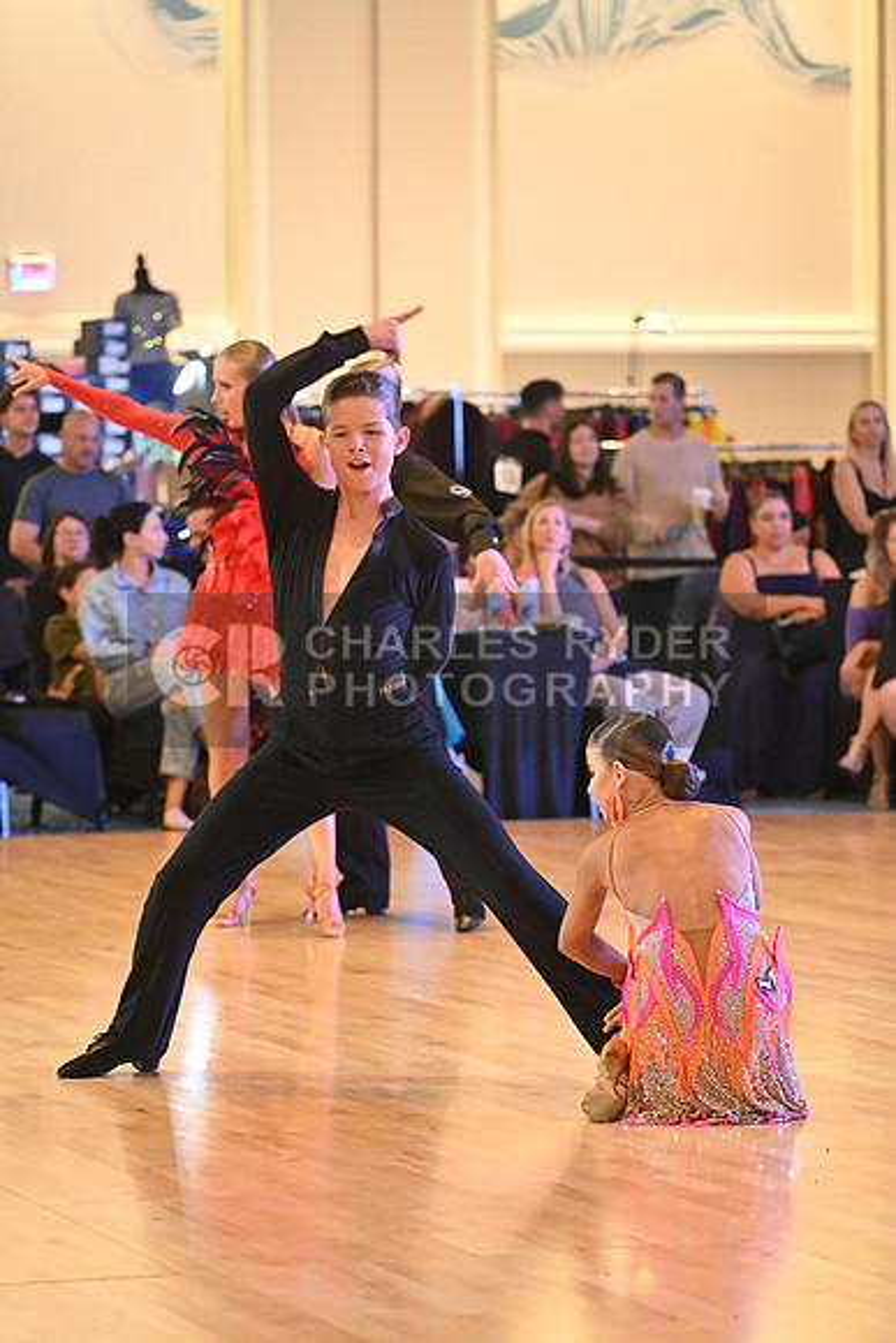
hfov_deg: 9.5
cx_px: 448
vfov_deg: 14.2
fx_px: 5410
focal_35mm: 145
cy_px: 672
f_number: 4.5
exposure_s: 1/400
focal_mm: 145
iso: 8000
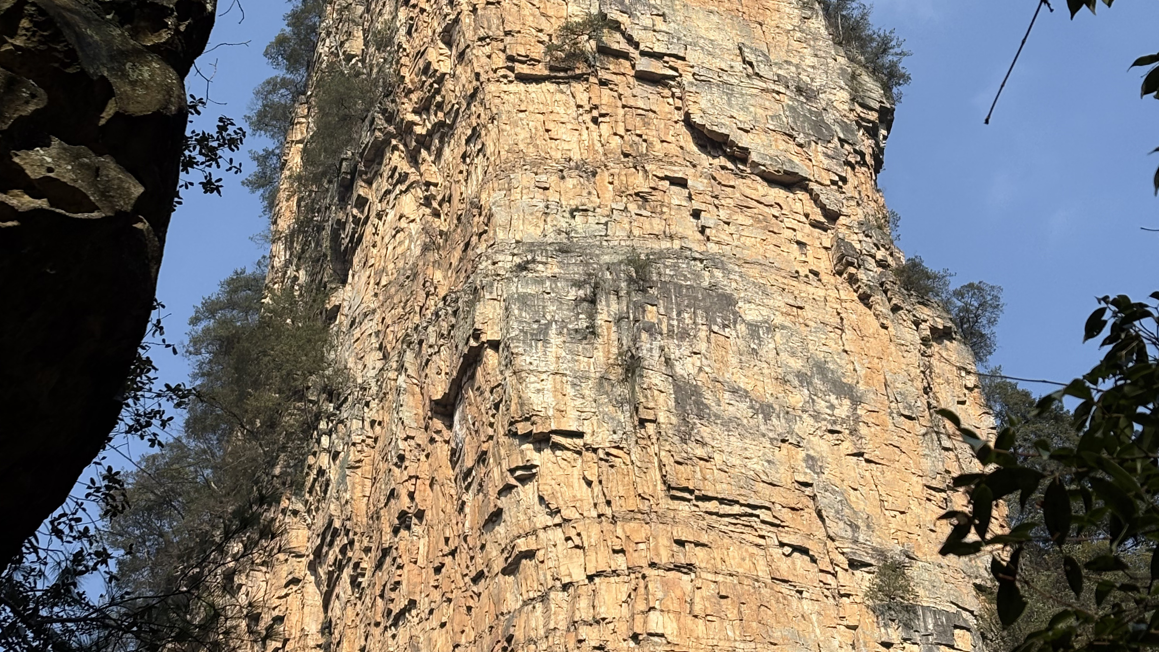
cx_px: 578
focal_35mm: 76
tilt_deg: +46.8
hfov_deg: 27.9
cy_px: 235
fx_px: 2336
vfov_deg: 15.9
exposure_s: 1/2639
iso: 32
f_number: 1.6
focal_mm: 5.96
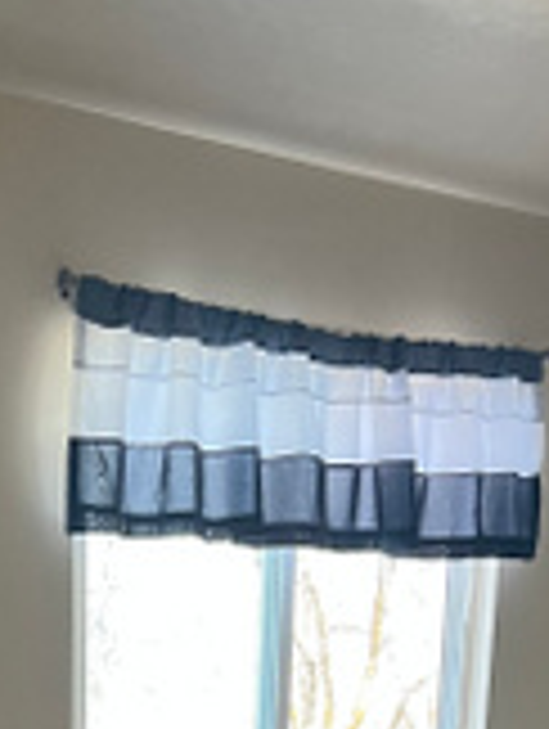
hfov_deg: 19.1
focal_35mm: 77
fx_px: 1624
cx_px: 148
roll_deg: -1.4
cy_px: 1071
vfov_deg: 21.5
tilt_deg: -15.6
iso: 125
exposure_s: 1/89
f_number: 1.5
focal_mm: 5.7
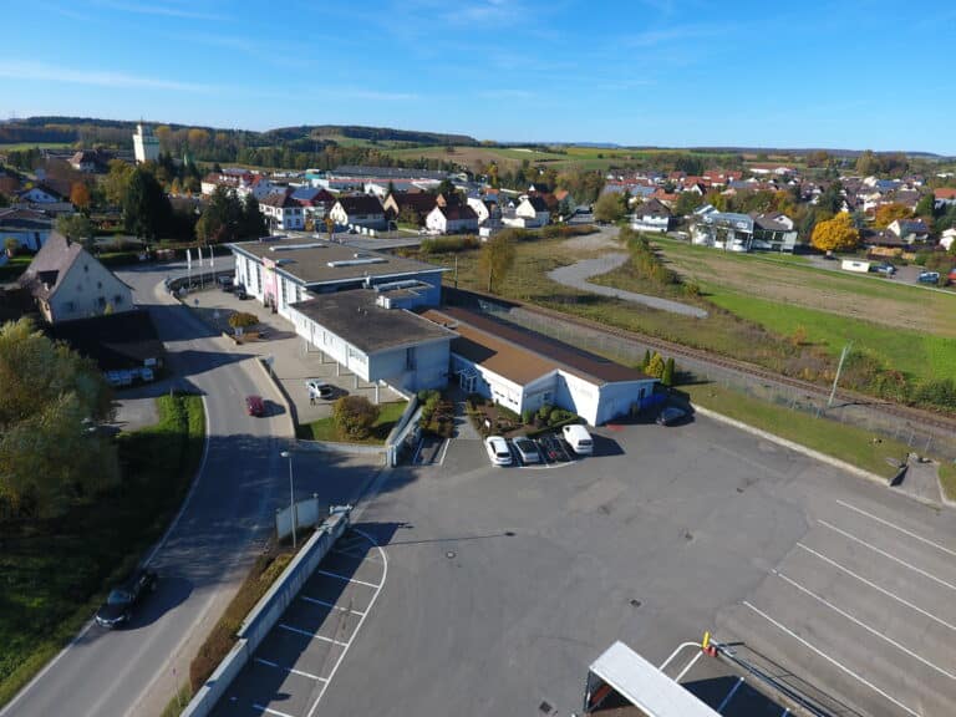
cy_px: 358
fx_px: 552
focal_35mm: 20
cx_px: 478
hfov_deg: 81.7
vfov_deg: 66.0
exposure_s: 1/765
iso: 100
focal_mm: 3.61
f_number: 2.8
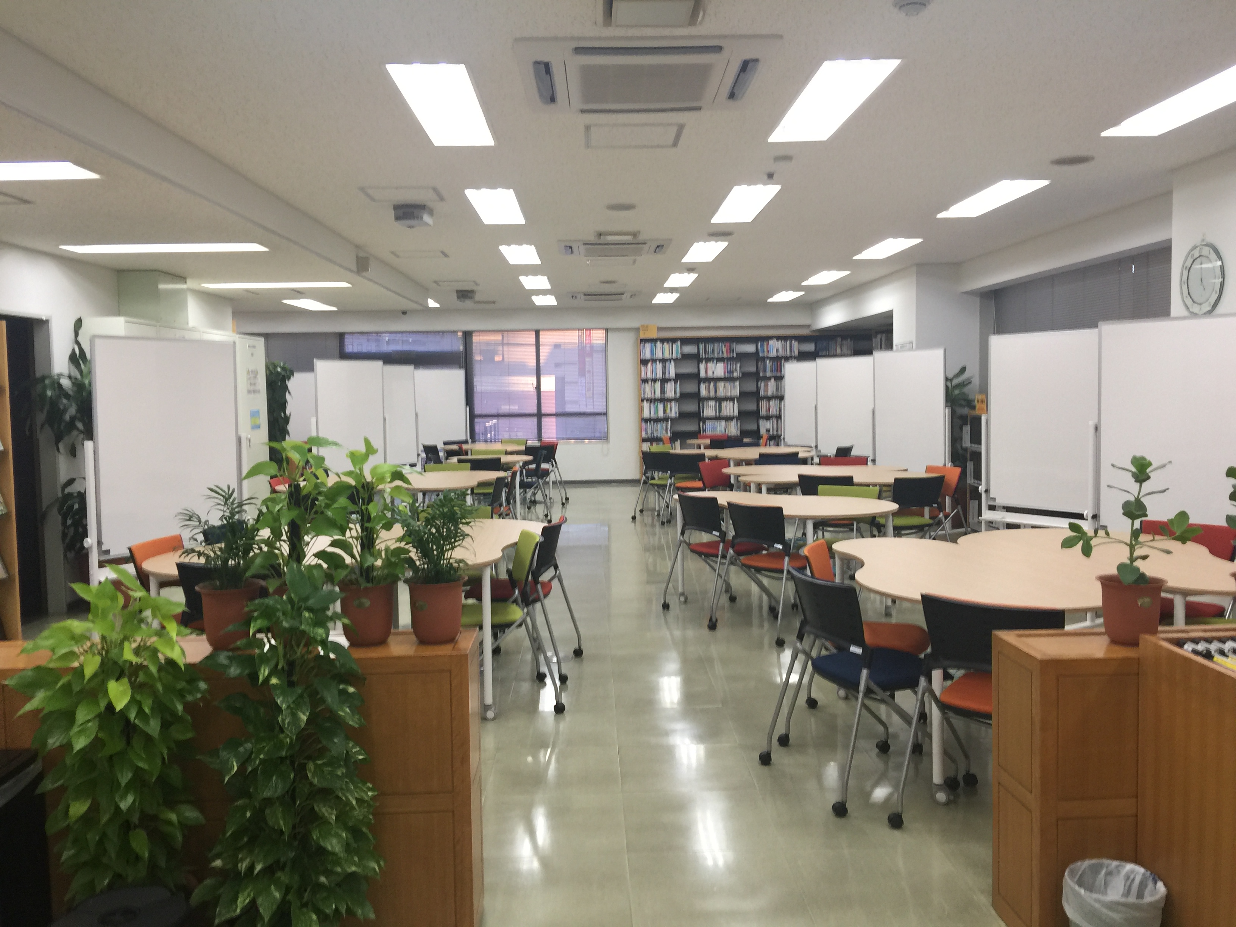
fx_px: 1035
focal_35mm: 29
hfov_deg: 61.7
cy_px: 464
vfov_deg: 48.2
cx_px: 618
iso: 32
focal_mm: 4.15
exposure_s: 1/40
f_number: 2.2
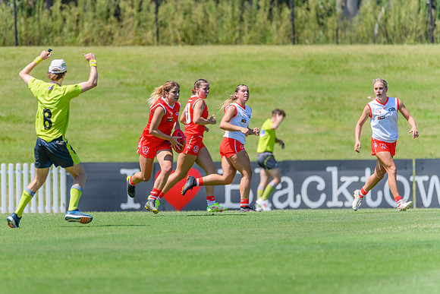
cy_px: 143
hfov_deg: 3.1
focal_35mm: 662
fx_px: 8095
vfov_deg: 2.1
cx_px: 179
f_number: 7.1
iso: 800
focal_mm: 550
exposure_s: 1/2000
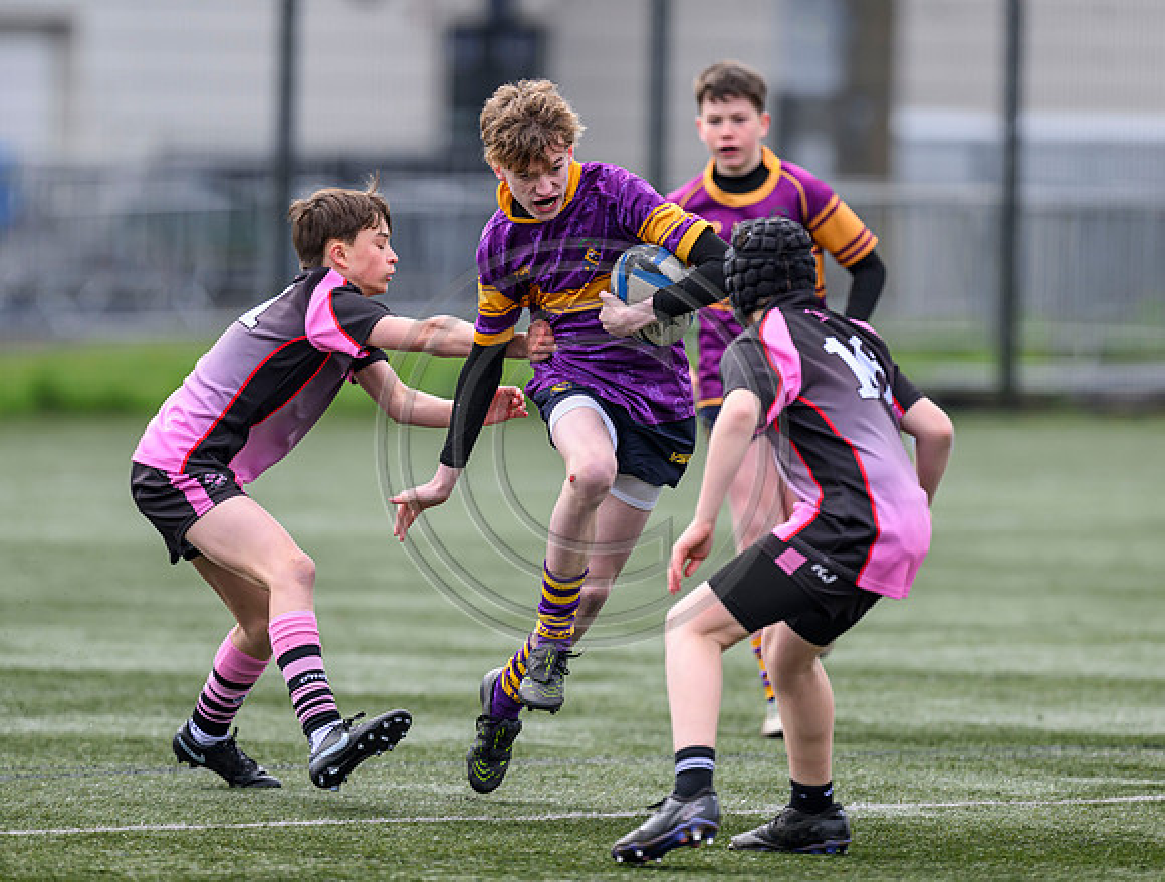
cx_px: 533
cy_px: 405
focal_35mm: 474
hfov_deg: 4.2
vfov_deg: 3.2
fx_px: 16010
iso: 500
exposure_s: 1/2500
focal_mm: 400
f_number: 3.5
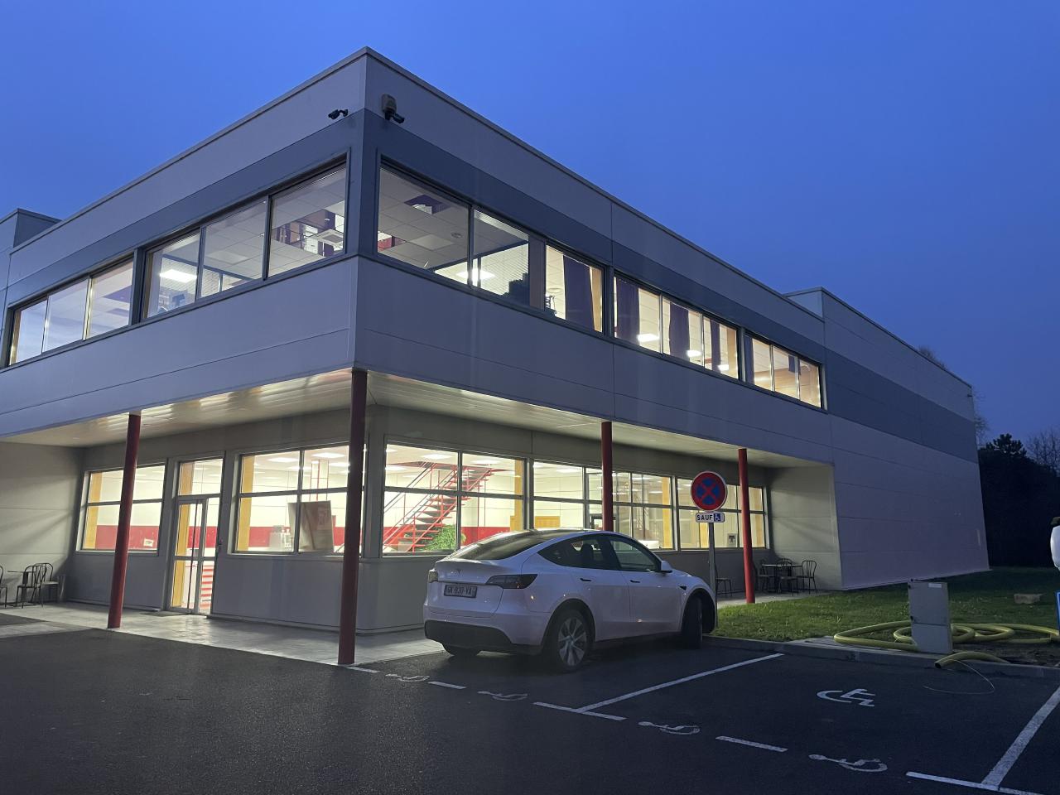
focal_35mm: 26
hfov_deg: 67.3
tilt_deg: +11.2
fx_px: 796
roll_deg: +0.0
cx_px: 530
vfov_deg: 53.1
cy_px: 398
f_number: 1.6
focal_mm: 4.2
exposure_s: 1/33
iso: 400
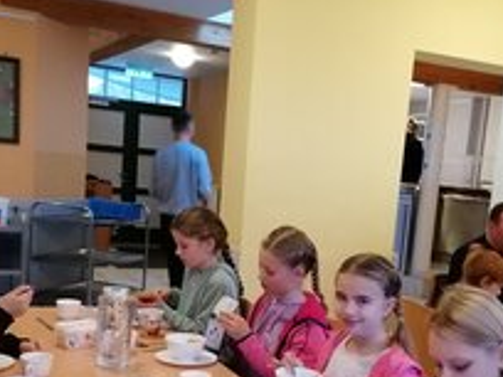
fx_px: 770
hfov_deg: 36.0
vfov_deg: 27.1
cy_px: 283
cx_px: 306
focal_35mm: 53
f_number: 1.8
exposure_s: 1/25
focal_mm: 4.75
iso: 640
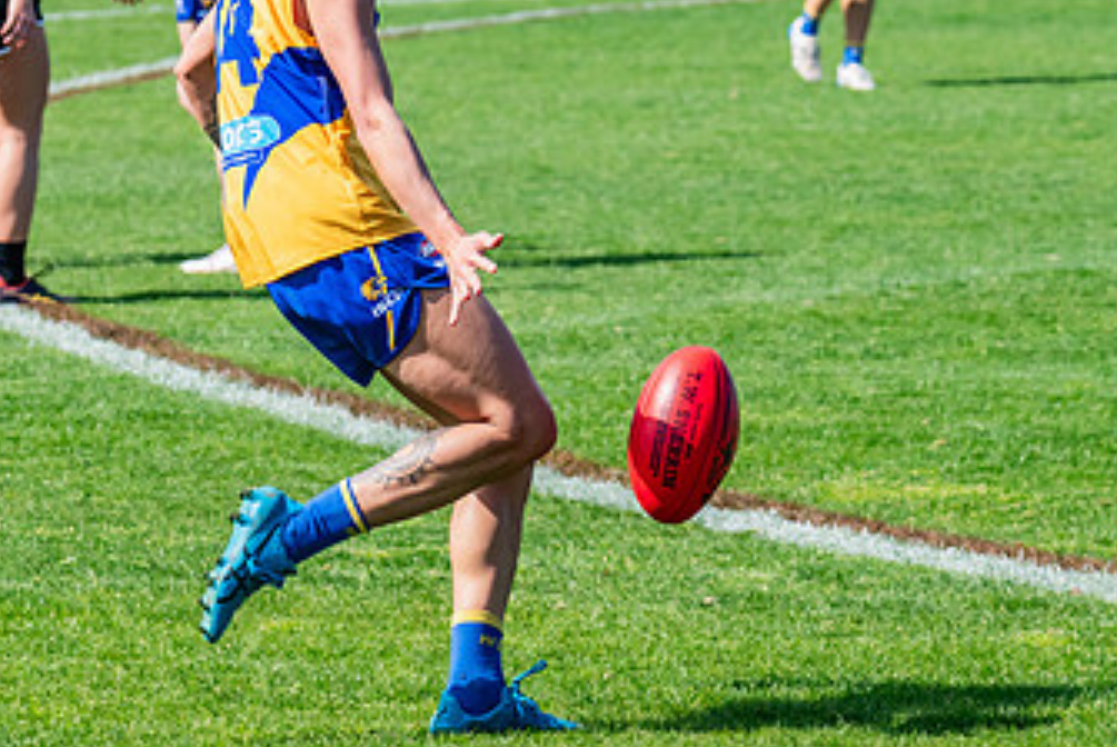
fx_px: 10465
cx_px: 396
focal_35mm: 337
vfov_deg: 4.1
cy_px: 243
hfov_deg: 6.1
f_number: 9
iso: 800
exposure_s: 1/1600
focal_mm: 170
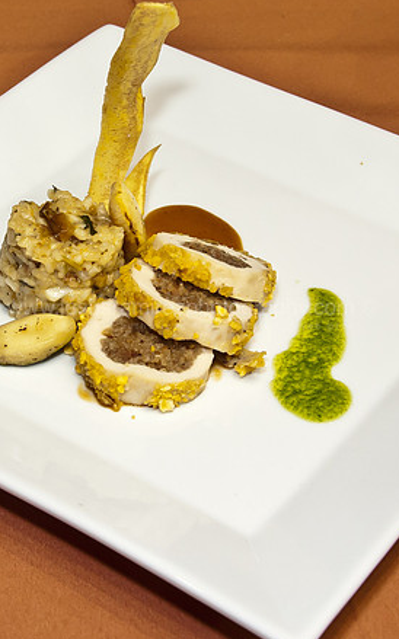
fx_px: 819
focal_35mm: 47
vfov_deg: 42.7
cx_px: 194
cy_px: 320
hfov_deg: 27.4
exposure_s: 1/60
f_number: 7.1
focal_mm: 30
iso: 800
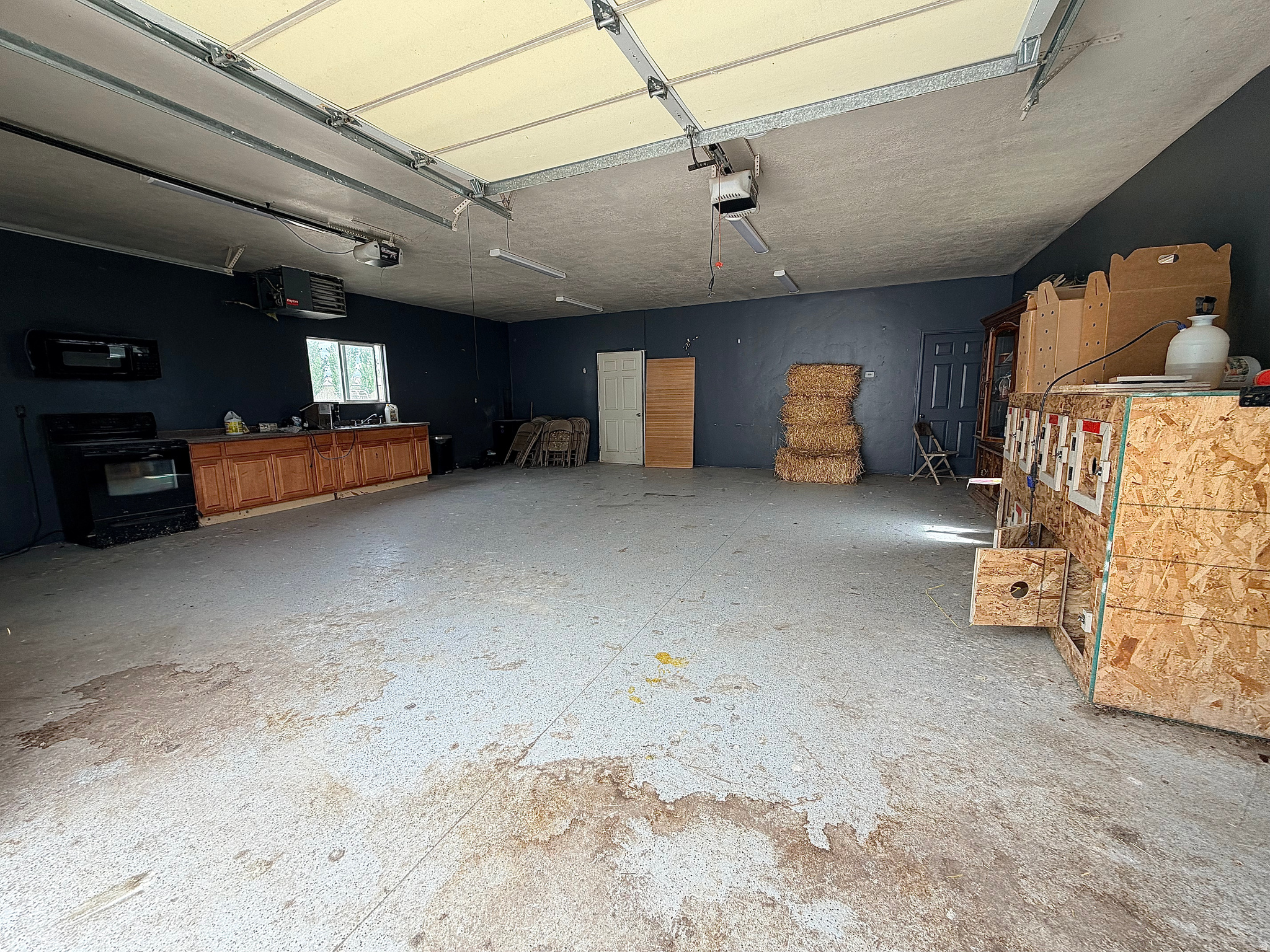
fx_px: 514
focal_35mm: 14
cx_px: 635
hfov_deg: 102.1
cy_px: 476
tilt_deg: -9.6
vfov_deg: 85.7
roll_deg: +0.7
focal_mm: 2.22
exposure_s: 1/172
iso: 40
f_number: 2.2
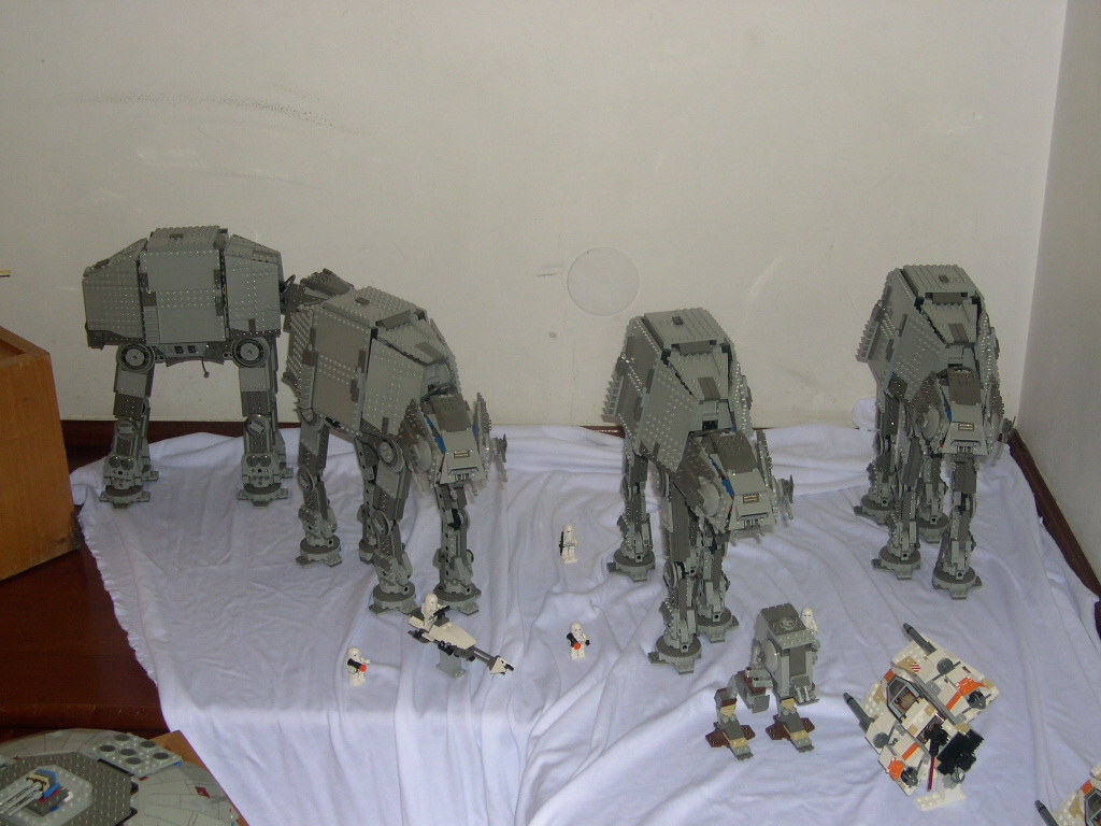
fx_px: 1495
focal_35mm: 47
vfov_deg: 30.9
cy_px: 413
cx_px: 550
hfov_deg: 40.4
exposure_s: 1/60
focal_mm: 10.1
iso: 100
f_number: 3.1
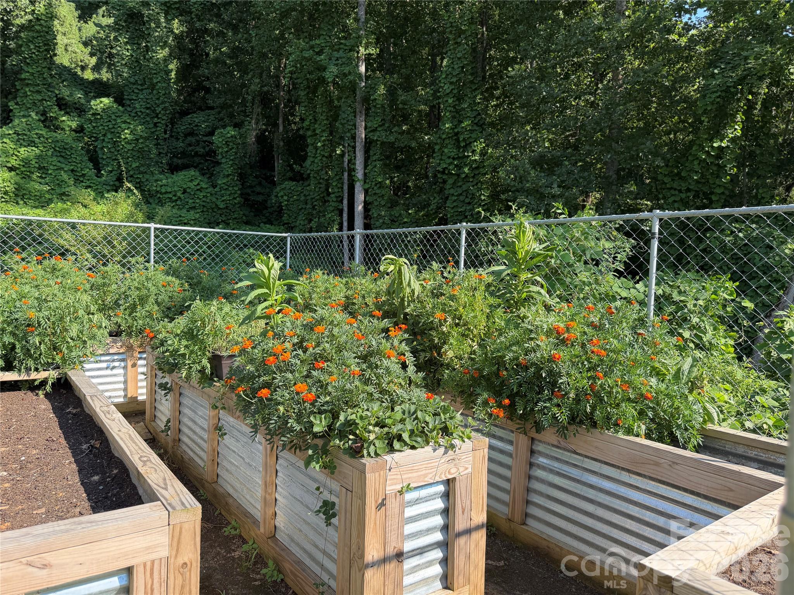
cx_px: 397
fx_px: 550
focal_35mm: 24
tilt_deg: -2.1
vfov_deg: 56.8
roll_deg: -0.9
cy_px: 298
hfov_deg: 71.6
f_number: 1.78
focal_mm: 6.76
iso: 100
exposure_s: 1/1410
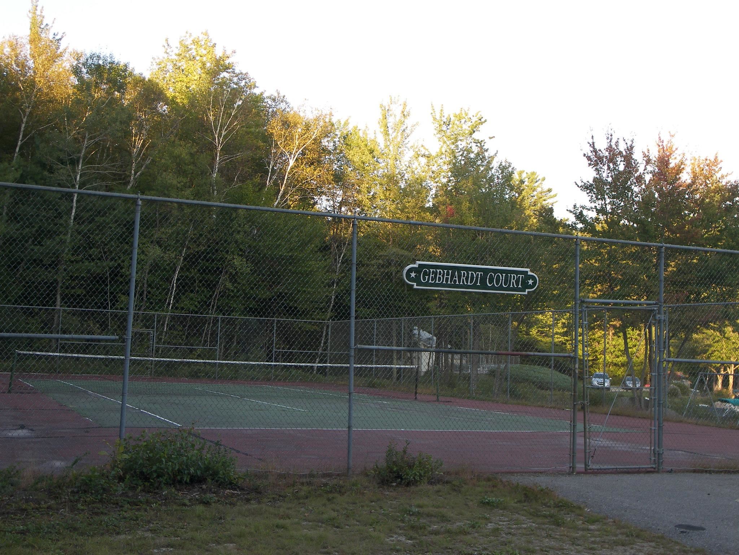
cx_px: 370
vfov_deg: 29.1
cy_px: 278
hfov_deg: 38.2
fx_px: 1067
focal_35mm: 50
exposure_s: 1/100
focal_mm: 10.5
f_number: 3.6
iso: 50
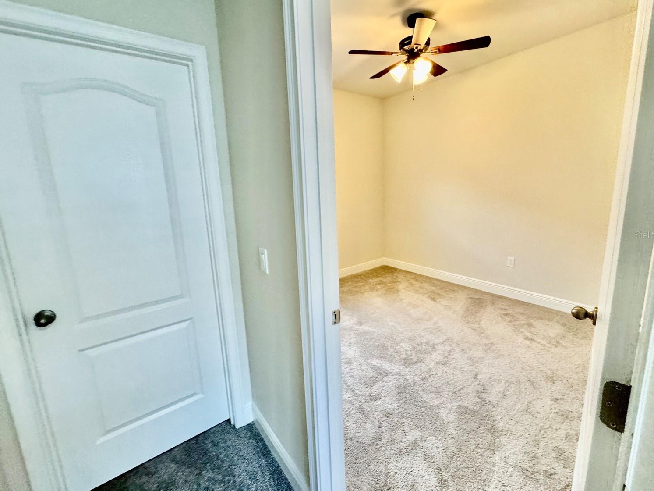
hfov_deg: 98.2
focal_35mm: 15
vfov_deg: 81.7
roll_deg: -0.2
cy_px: 235
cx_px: 326
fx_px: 283
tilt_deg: -9.0
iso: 320
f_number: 2.2
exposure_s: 1/120
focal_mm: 2.22
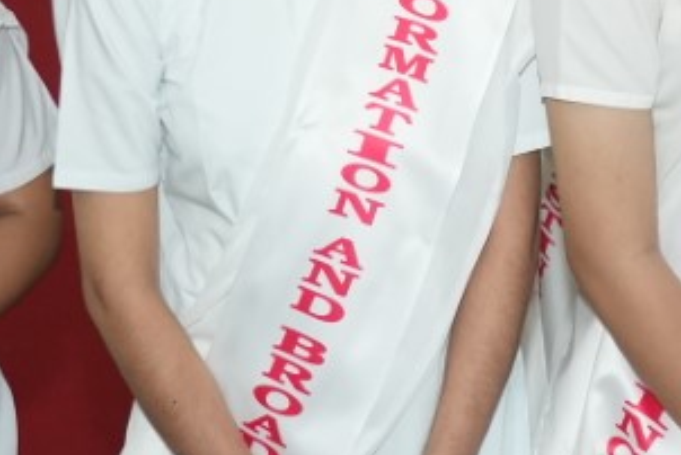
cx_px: 958
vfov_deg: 6.6
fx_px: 3957
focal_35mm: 209
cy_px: 99
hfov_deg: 9.6
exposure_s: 1/160
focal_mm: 39
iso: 1600
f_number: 4.5
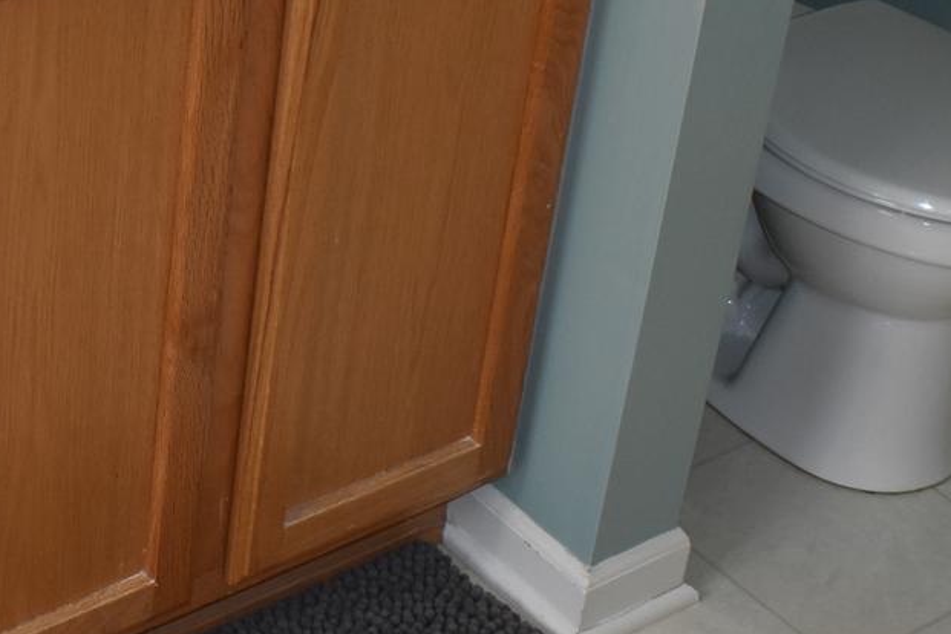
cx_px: 57
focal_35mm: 89
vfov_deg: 15.3
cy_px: 126
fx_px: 2351
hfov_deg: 22.2
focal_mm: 18
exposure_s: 1/100
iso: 800
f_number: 5
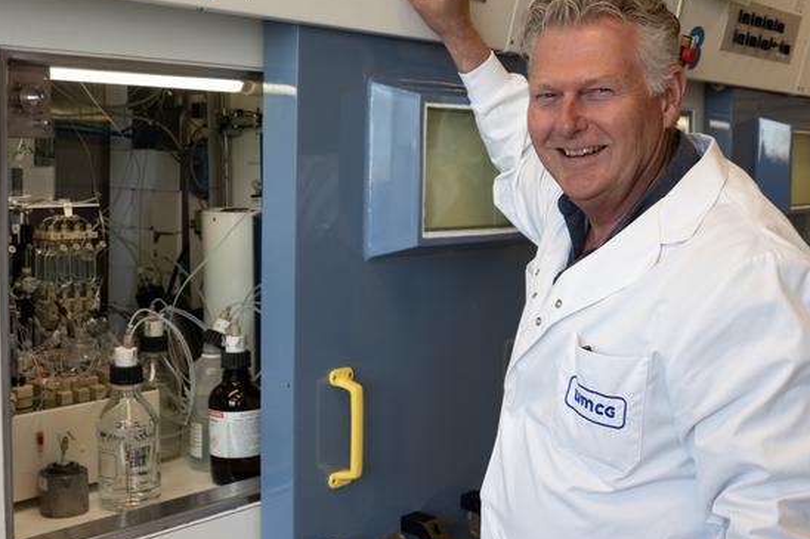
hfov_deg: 42.7
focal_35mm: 46
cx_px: 454
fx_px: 1035
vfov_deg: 29.2
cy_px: 240
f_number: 5.6
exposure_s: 1/160
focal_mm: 24
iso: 640
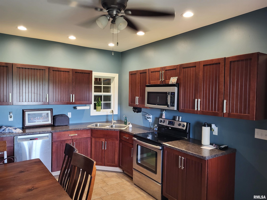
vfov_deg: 53.1
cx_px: 134
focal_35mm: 26
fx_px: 201
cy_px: 100
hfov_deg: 67.3
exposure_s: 1/40
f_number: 1.8
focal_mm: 5.4
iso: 250
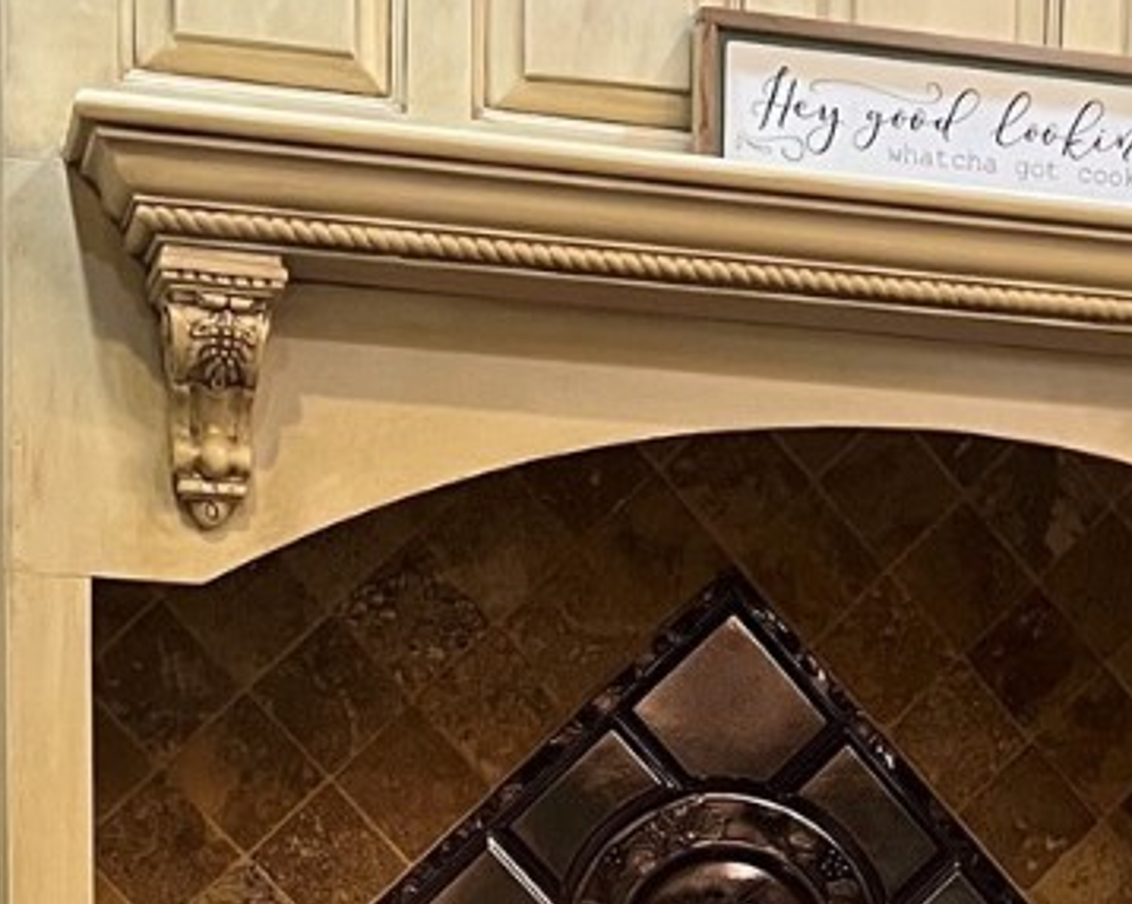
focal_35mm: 109
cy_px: 1410
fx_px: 3650
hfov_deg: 17.2
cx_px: 1138
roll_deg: -1.4
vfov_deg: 13.2
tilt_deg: -6.6
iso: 250
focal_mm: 5.7
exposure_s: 1/60
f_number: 1.5
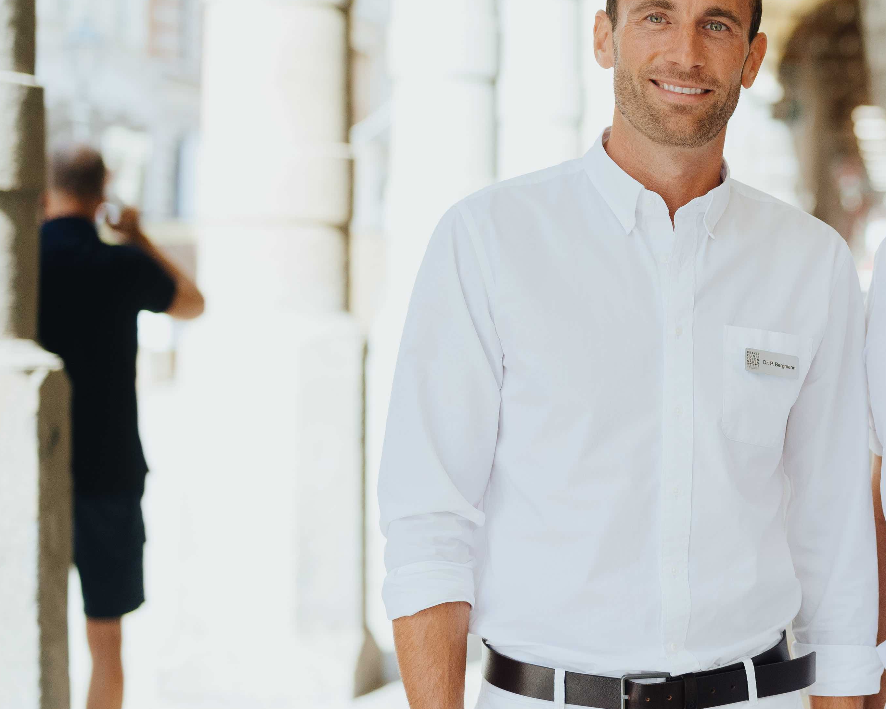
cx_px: 786
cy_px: 353
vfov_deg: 14.8
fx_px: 2727
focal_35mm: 104
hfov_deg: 18.2
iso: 800
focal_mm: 50
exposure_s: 1/3200
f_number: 2.2
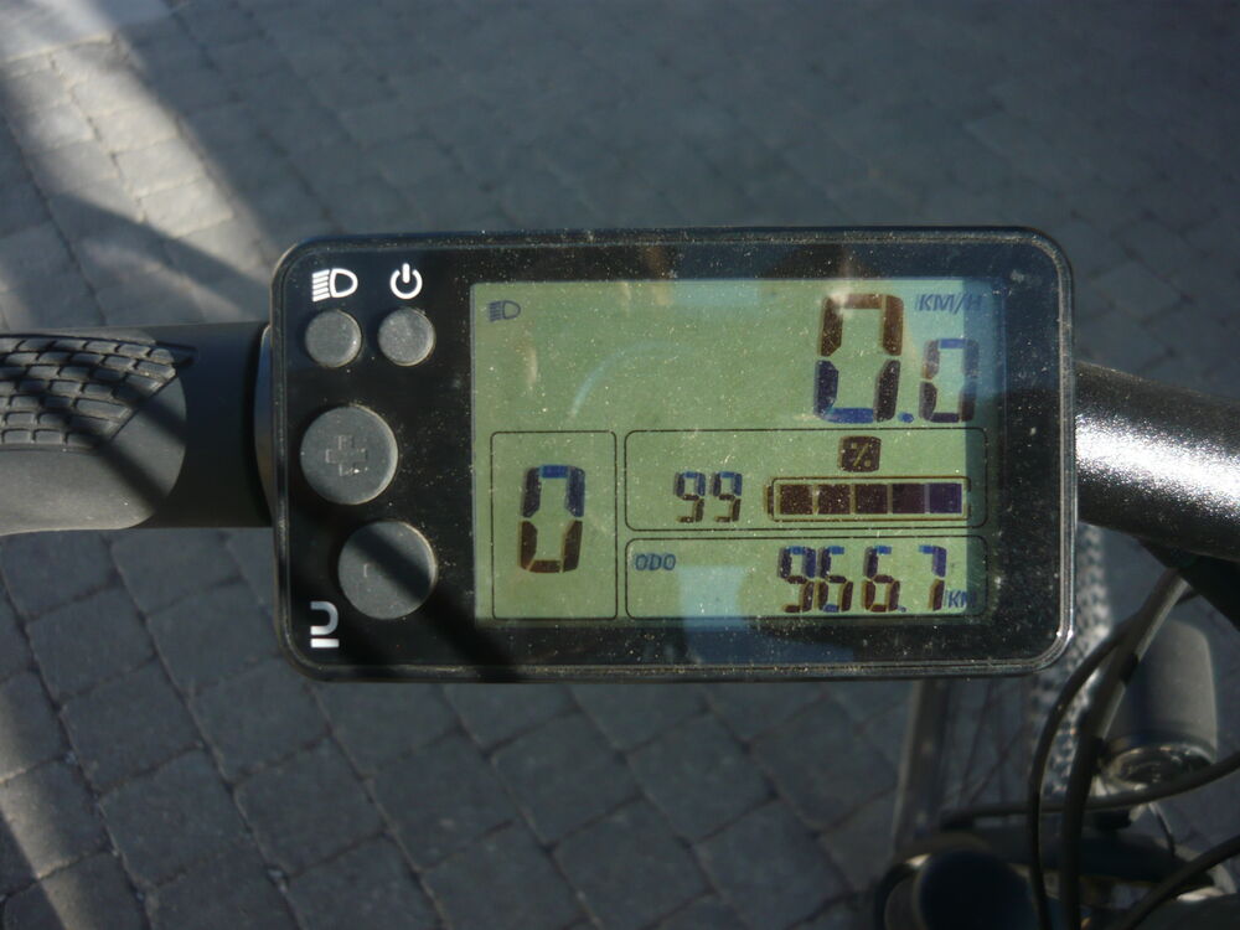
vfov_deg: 42.9
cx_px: 620
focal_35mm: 33
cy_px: 465
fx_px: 1182
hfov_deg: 55.4
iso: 100
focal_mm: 5.5
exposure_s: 1/500
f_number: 2.8
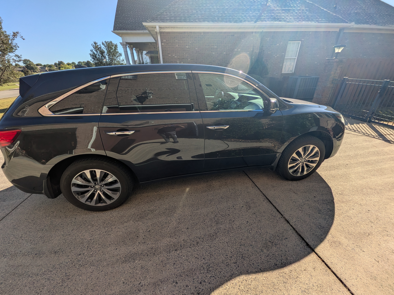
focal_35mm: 14
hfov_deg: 102.1
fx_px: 159
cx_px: 197
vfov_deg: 85.7
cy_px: 148
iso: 45
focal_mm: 1.85
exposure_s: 1/1481
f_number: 2.2
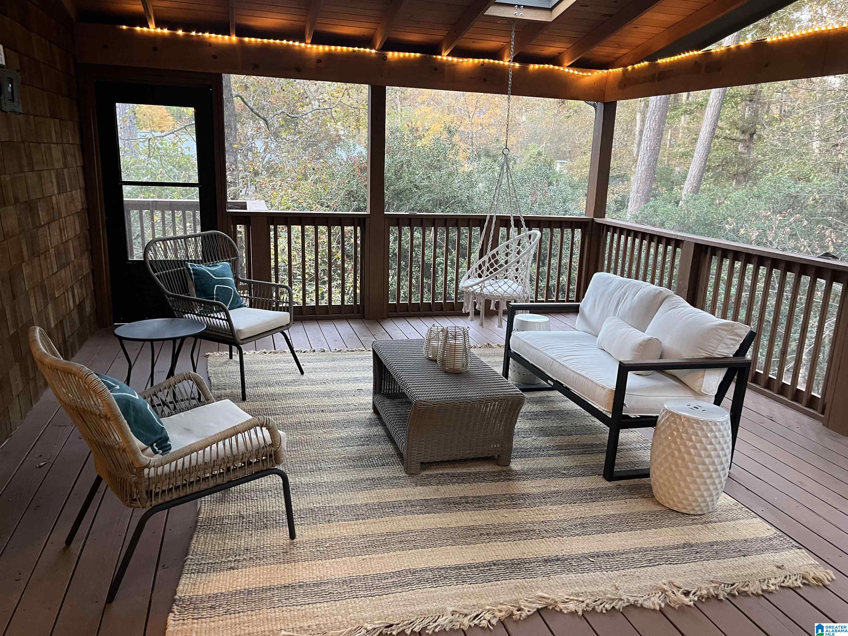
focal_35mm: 26
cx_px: 424
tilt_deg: -13.5
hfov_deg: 67.3
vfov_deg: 53.1
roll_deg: -1.8
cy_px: 318
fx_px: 637
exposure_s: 1/60
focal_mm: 5.1
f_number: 1.6
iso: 320
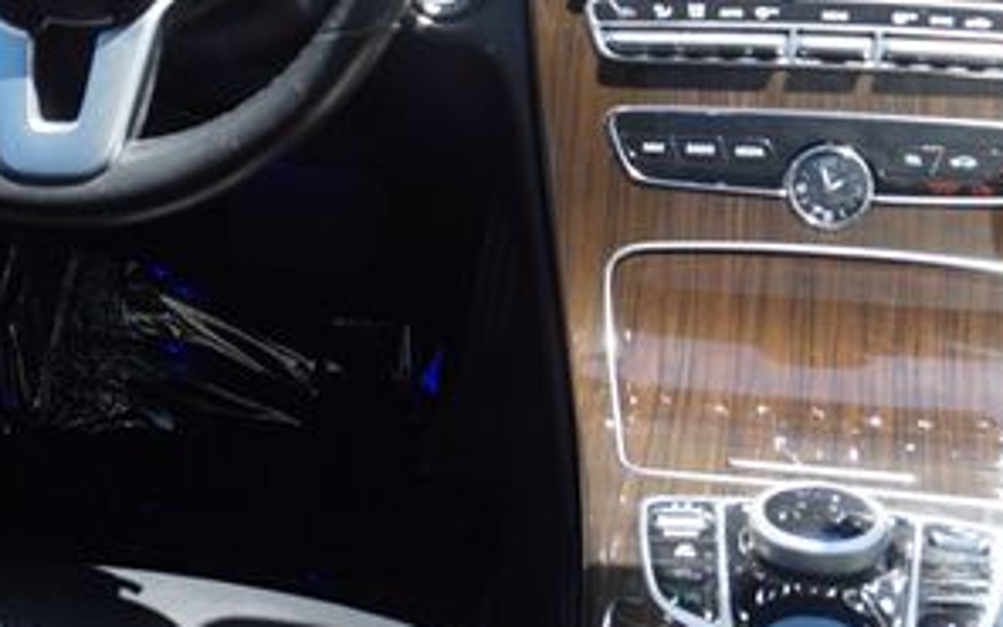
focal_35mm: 76
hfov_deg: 26.9
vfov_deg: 16.7
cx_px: 295
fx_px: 2080
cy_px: -10
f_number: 5.6
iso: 100
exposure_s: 1/80
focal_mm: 23
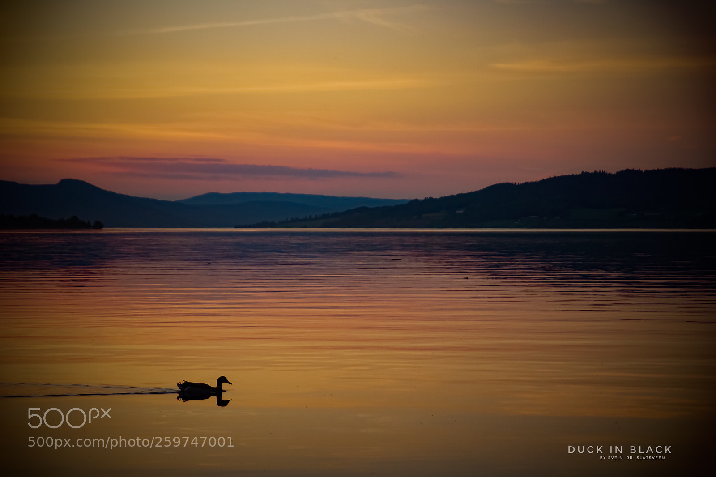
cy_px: 238
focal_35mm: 105
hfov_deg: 19.5
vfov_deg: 13.0
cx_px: 358
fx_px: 2088
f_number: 4.5
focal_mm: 70
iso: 100
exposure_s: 1/125
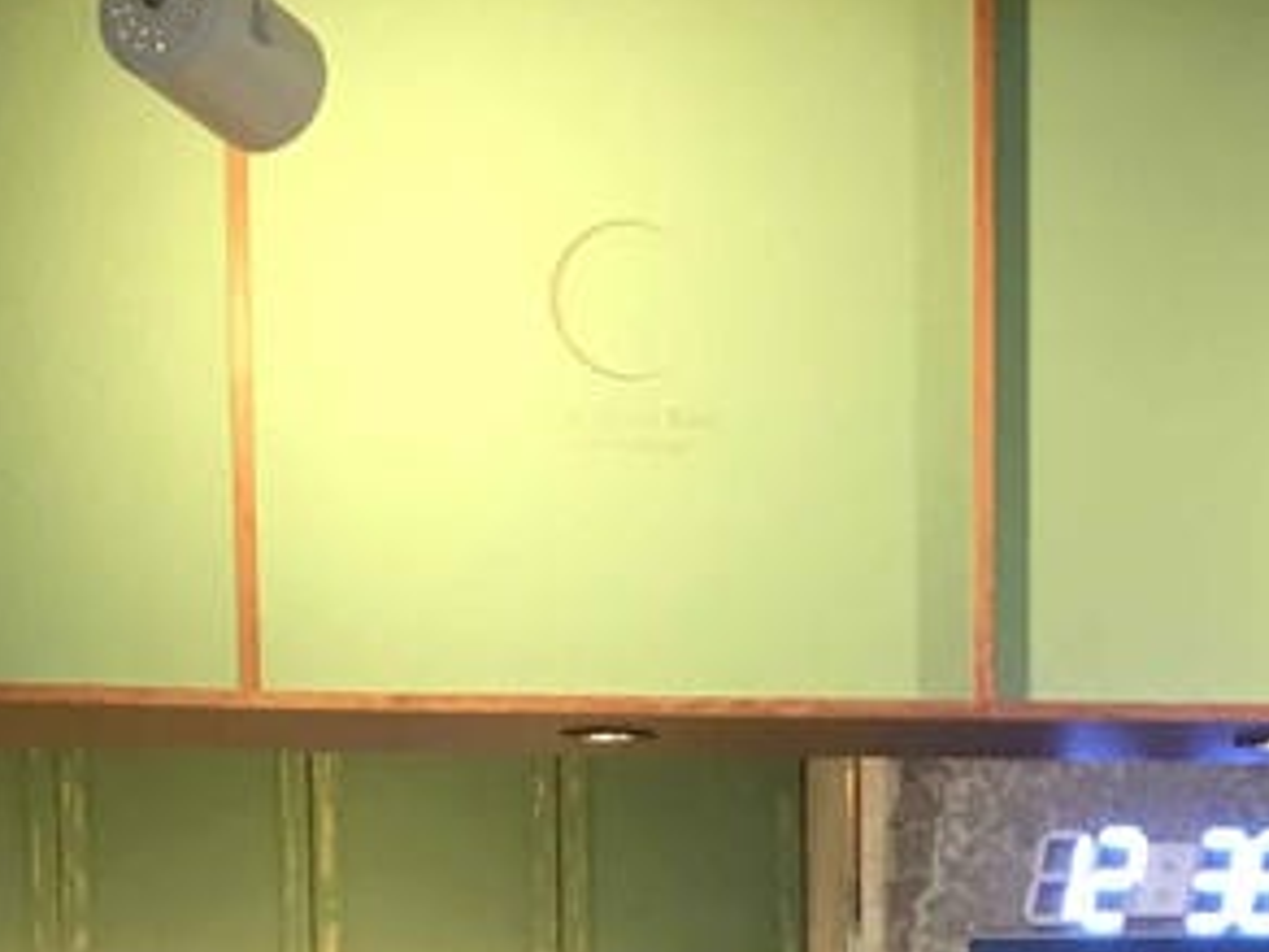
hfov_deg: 16.4
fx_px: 4362
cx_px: 1043
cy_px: 1556
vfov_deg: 11.7
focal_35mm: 119
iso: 80
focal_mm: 4.15
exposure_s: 1/30
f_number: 2.2
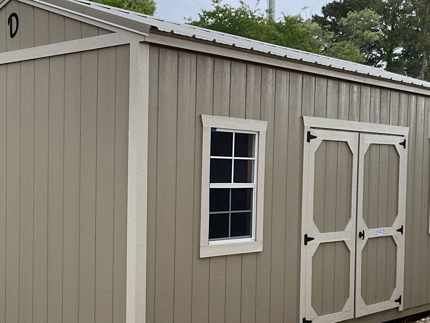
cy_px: 205
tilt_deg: -2.4
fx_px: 733
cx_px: 179
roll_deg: +0.0
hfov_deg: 32.6
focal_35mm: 59
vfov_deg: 24.7
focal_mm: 3
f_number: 1.8
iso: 50
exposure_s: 1/122
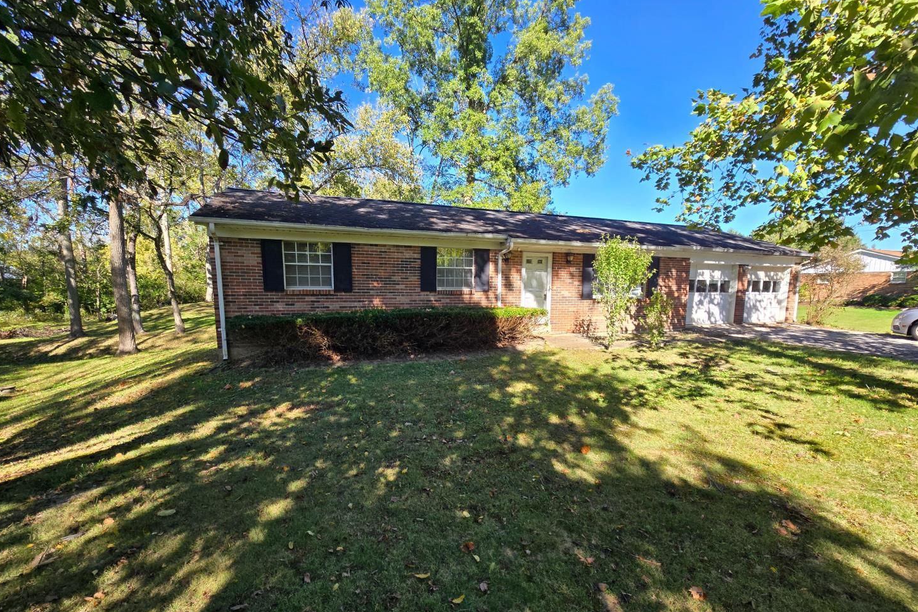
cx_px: 457
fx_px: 357
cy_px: 341
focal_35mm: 14
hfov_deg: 104.3
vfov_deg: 80.9
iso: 50
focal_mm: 2.2
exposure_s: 1/575
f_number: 2.2
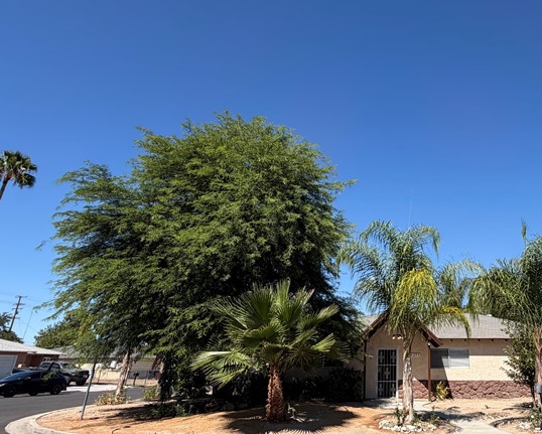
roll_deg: +0.0
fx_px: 417
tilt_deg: +20.8
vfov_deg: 54.9
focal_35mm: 26
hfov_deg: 62.3
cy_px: 206
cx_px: 405
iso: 25
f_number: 2.2
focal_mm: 2.22
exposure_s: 1/770
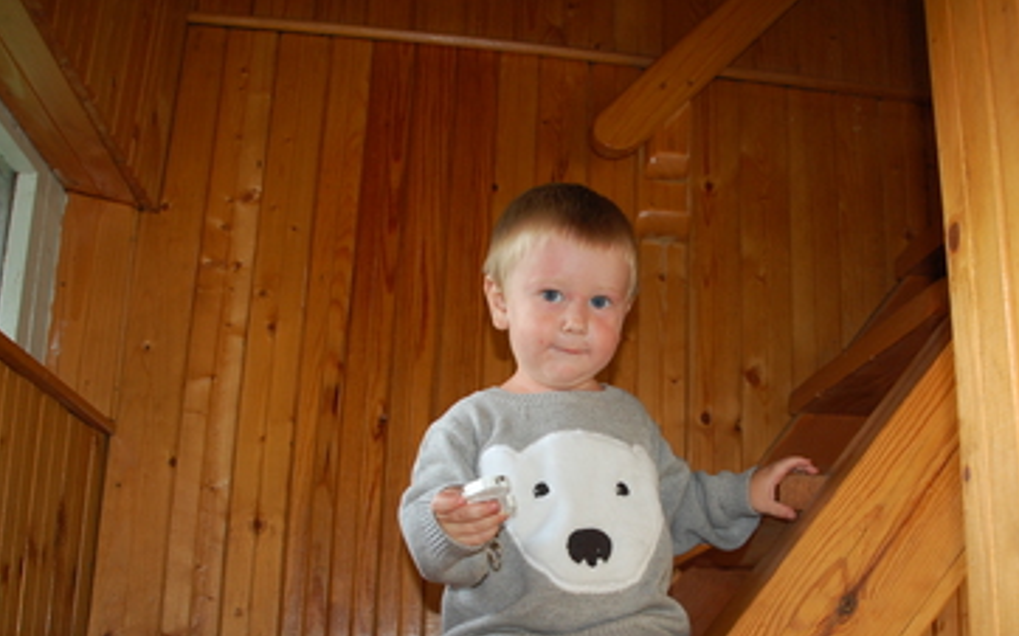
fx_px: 1055
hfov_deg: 51.4
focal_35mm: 38
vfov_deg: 33.0
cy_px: 464
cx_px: 588
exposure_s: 1/60
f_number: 3.5
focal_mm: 18
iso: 400
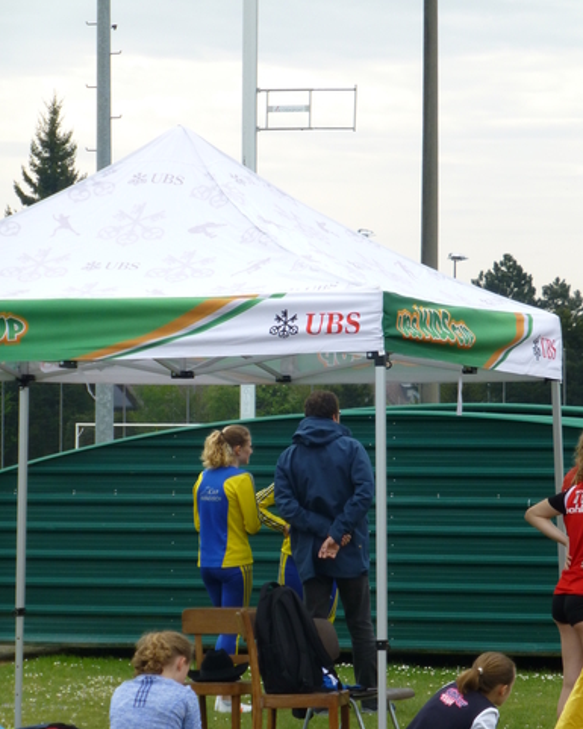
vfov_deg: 12.1
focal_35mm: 159
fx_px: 3428
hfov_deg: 9.7
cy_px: 388
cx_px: 293
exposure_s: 1/500
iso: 200
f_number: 5.4
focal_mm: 25.9
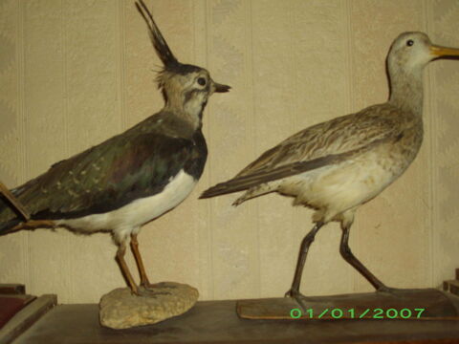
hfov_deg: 42.1
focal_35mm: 45
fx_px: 597
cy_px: 172
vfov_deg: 32.2
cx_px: 230
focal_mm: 7.4
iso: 160
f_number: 3
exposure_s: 1/60
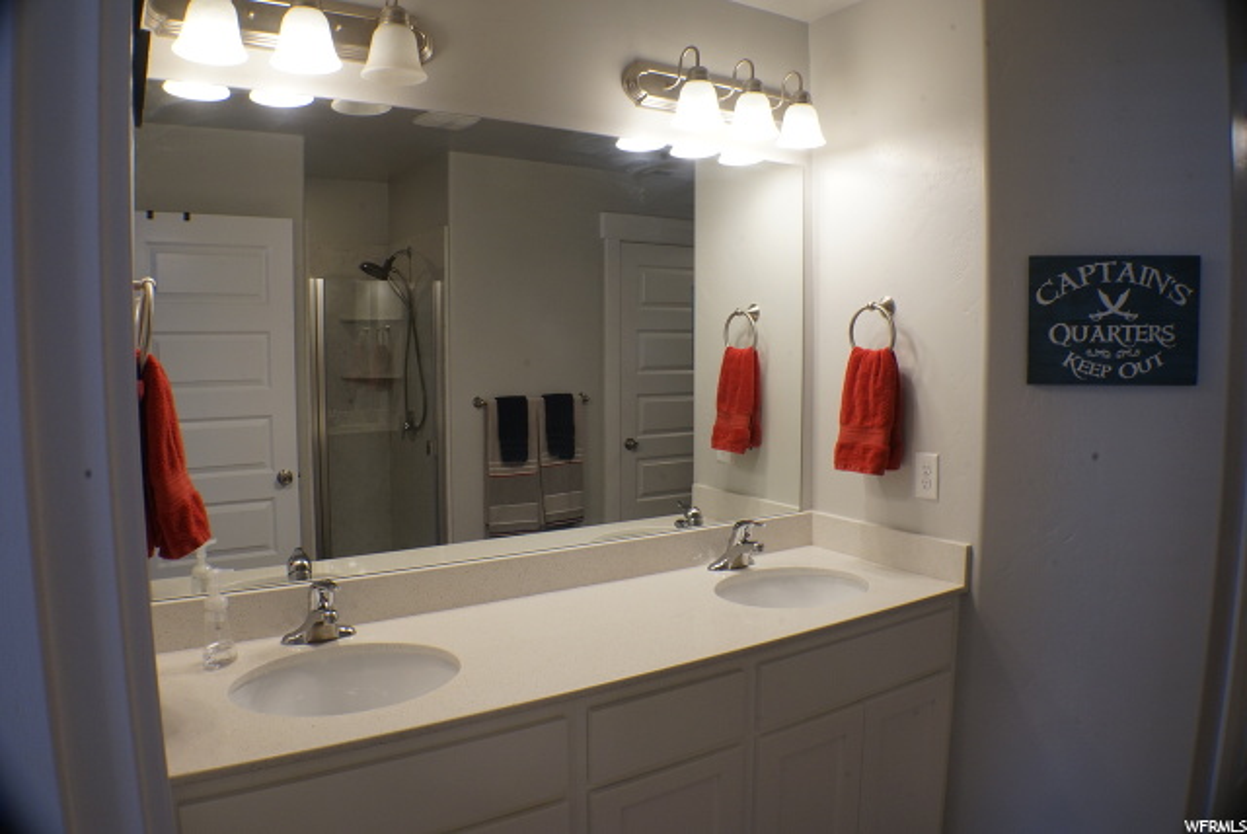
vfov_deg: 42.4
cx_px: 624
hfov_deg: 60.2
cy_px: 417
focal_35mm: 31
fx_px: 1075
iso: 800
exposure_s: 1/10
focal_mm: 31
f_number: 14
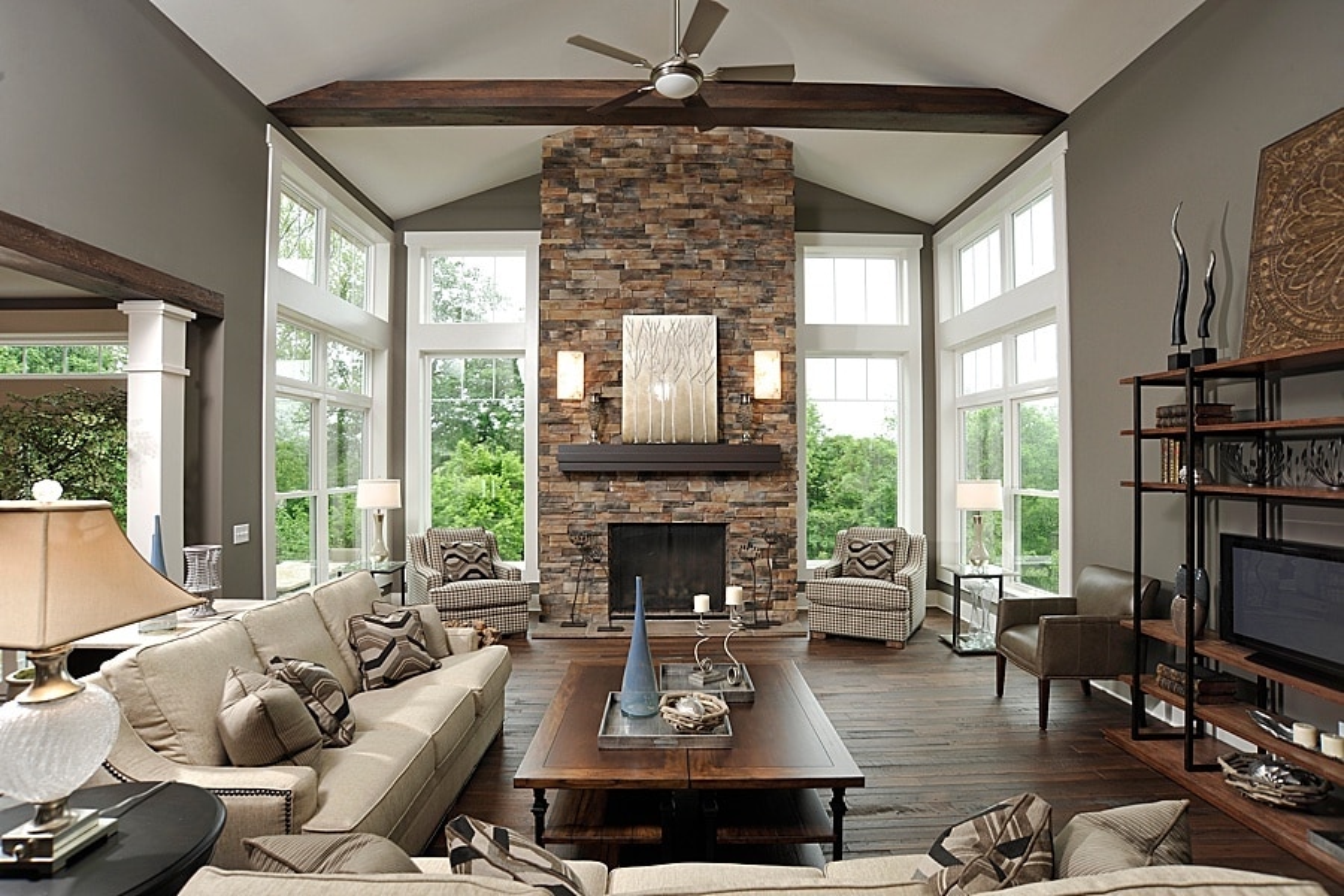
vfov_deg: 67.4
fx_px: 672
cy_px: 448
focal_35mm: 18
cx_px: 672
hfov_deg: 90.0
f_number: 8
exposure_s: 1/13
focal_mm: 18
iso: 160
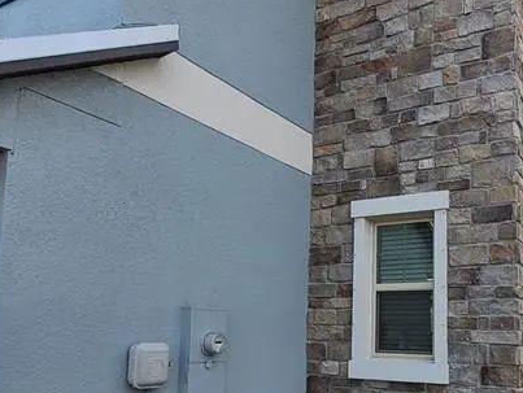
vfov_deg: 42.4
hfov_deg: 54.3
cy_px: 263
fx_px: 499
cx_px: 345
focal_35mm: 33
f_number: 2.2
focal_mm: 2.2
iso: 50
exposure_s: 1/585
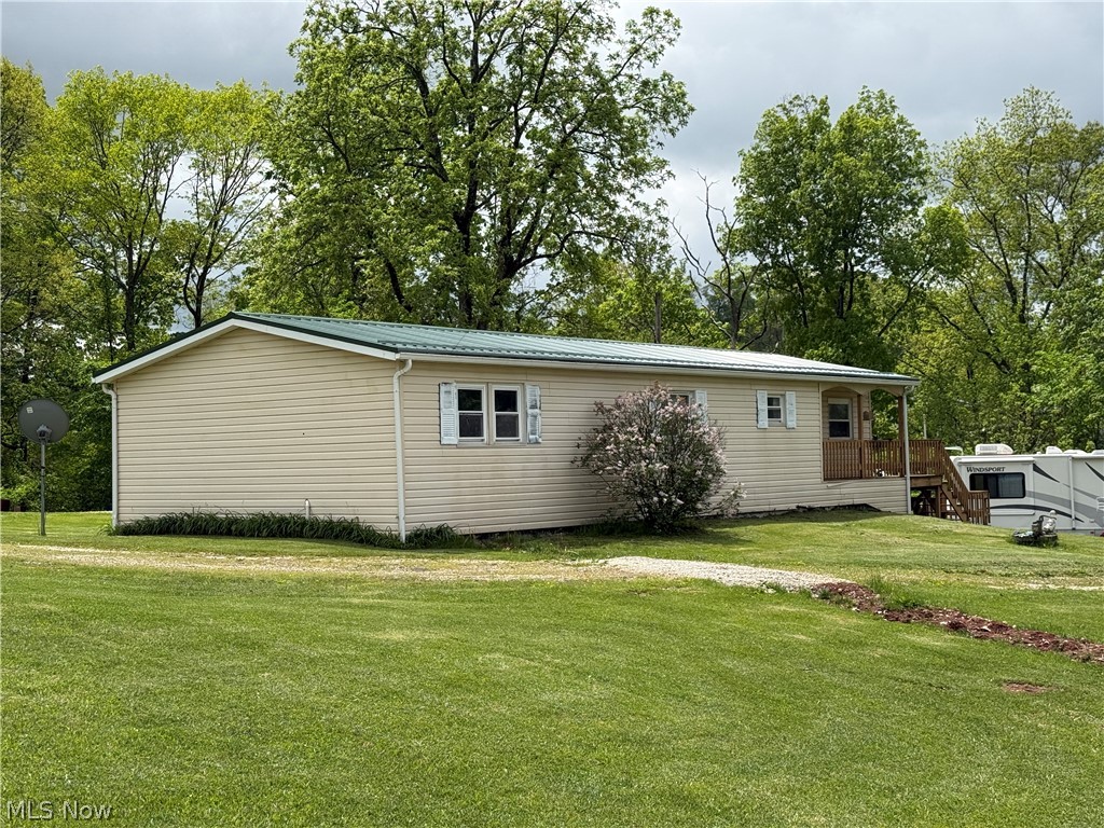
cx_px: 552
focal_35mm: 48
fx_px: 1531
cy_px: 414
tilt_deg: +1.0
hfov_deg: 39.7
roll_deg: +2.0
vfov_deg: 30.3
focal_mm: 6.76
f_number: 1.78
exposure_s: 1/5587
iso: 64
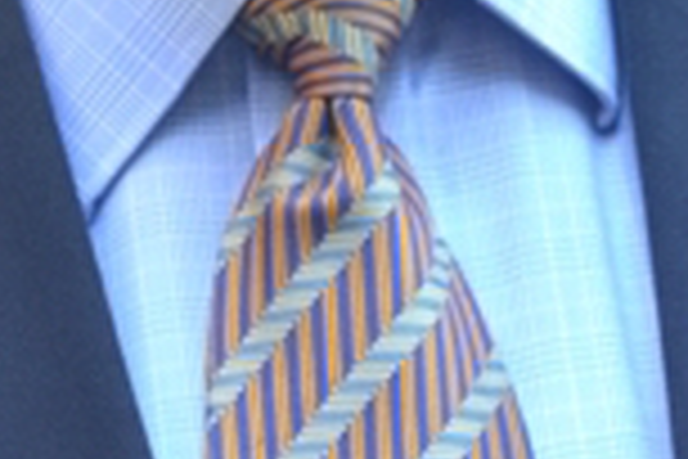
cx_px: 256
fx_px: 6000
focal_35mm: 314
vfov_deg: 4.3
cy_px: -479
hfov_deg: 6.6
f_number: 5.6
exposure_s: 1/30
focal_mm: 50
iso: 400
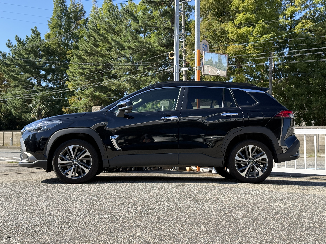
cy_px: 122
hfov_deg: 39.7
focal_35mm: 48
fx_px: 452
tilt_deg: +2.1
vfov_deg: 30.3
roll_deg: -0.5
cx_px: 163
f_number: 1.78
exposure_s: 1/1754
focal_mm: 6.76
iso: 80
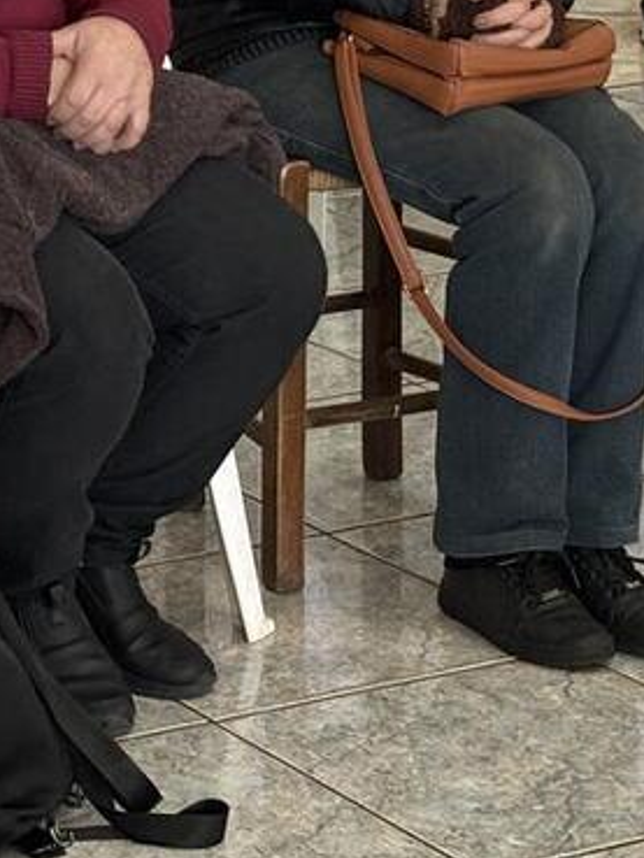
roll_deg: +1.2
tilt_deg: -11.1
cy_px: -40
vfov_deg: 11.5
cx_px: -263
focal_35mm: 169
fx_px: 4190
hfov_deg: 8.6
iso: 80
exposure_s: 1/60
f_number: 1.6
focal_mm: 5.96
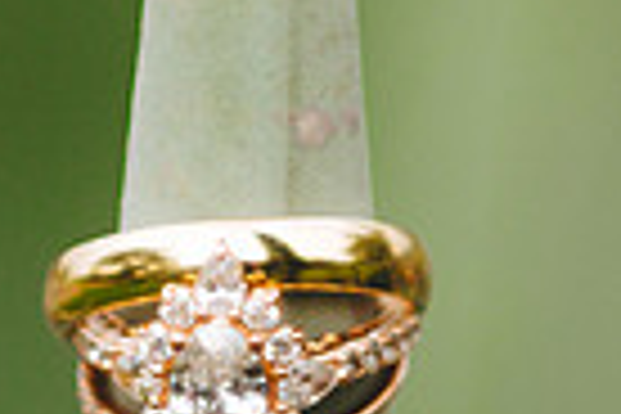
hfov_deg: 5.2
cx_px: 297
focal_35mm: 393
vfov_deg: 3.5
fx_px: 6779
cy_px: 471
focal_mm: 70
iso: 125
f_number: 2.8
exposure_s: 1/640
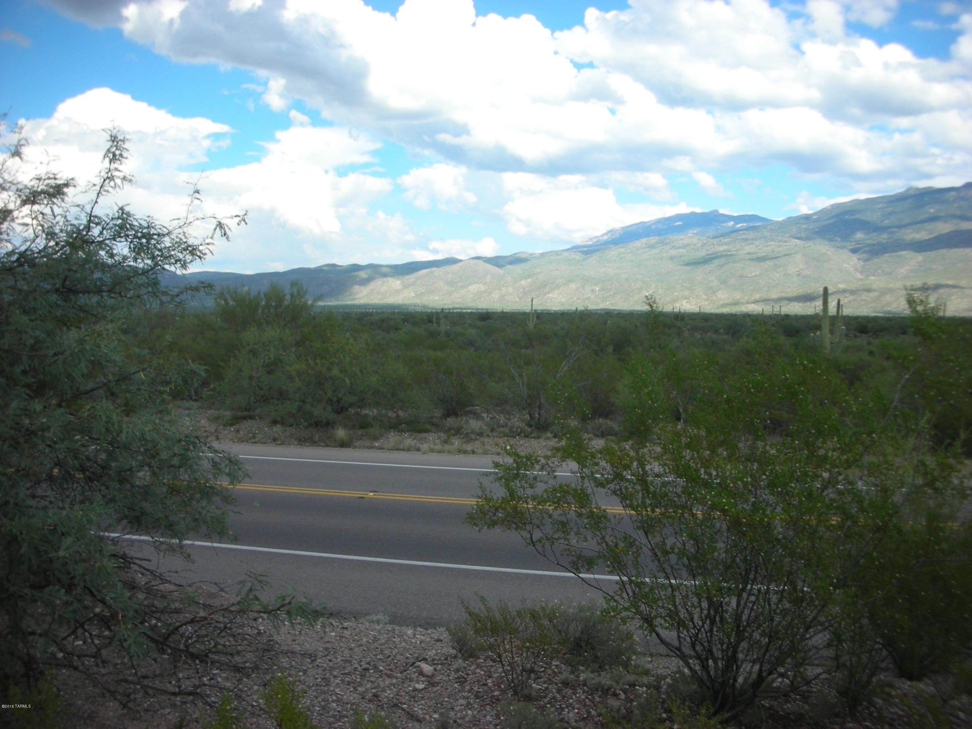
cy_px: 364
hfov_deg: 52.6
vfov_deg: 40.7
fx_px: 983
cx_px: 486
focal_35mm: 35
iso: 50
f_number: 8.5
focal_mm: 5.8
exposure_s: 1/61.5
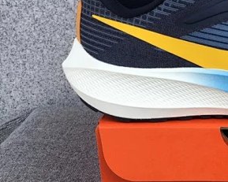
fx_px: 452
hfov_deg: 26.2
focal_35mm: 67
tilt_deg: -20.8
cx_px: 249
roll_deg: -0.3
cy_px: 95
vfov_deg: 22.8
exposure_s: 1/431
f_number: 2.4
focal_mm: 3.3
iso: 25
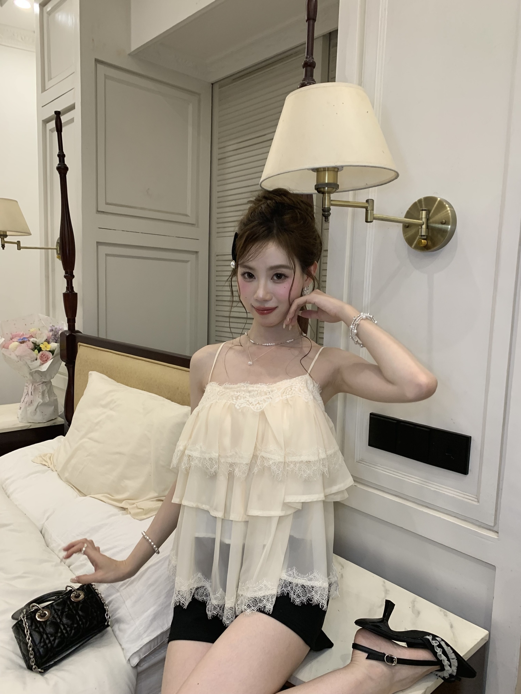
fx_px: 522
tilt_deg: -3.8
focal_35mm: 26
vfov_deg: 67.3
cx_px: 260
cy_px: 347
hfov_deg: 53.1
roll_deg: -1.8
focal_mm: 4.25
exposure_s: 1/50
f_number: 1.8
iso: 80
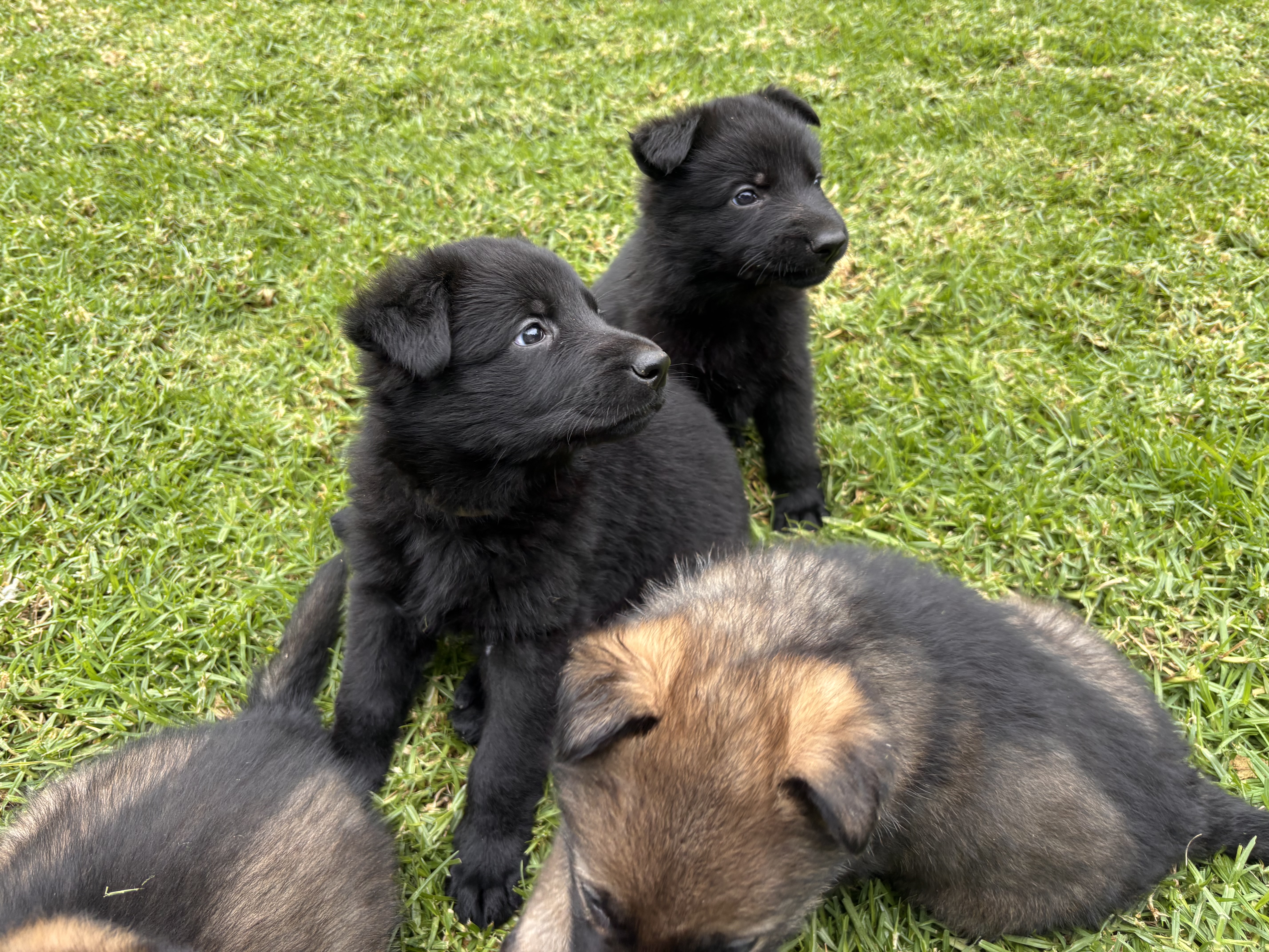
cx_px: 634
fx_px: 953
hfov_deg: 67.3
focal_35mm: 26
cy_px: 476
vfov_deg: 53.1
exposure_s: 1/121
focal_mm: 5.96
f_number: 1.6
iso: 50
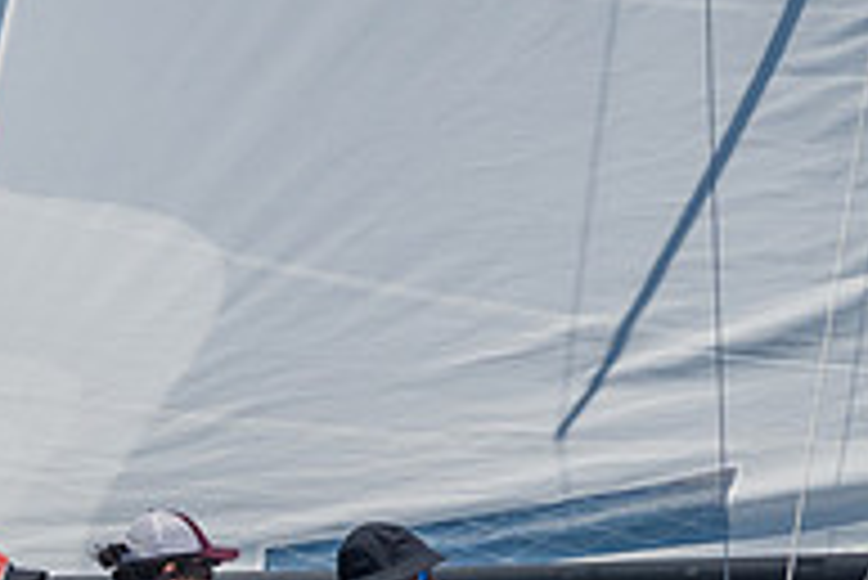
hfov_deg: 2.7
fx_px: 18482
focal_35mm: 766
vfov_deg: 1.8
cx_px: -234
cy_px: 850
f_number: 14
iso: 640
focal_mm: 170
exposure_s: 1/1600
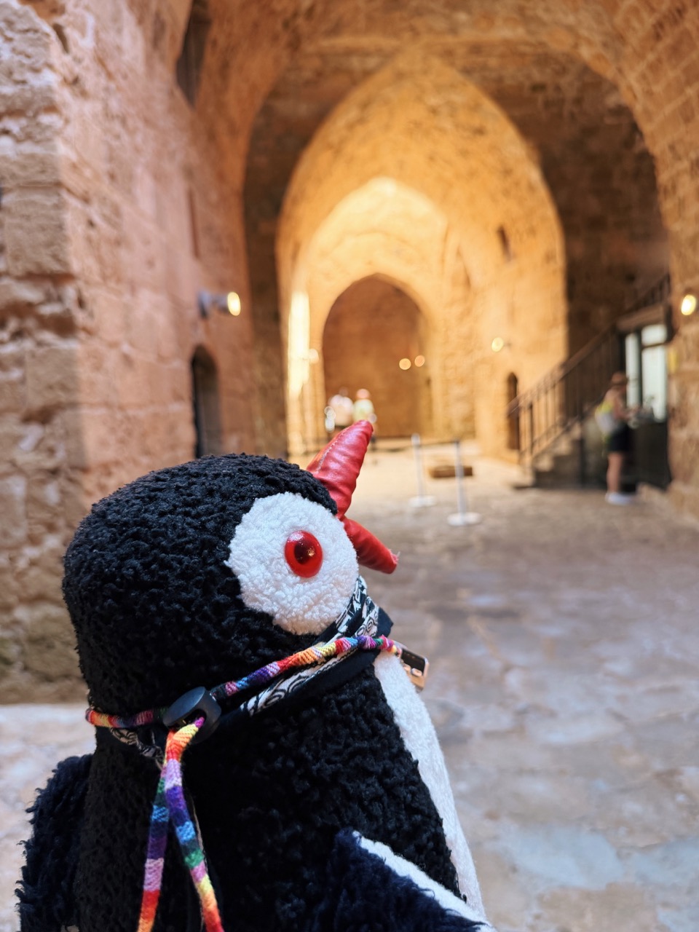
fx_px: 646
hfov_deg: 56.8
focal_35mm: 24
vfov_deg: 71.6
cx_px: 350
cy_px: 466
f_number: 1.78
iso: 200
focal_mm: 6.76
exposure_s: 1/84
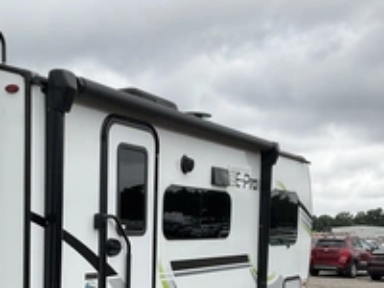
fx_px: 643
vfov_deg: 24.4
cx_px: 140
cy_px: 265
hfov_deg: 33.0
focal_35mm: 58
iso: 25
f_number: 1.8
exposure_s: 1/1168
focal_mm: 3
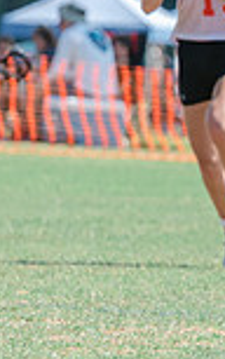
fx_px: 10684
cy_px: 126
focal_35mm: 1092
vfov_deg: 1.9
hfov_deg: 1.2
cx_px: 783
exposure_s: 1/1250
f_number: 4.5
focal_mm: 185
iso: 400
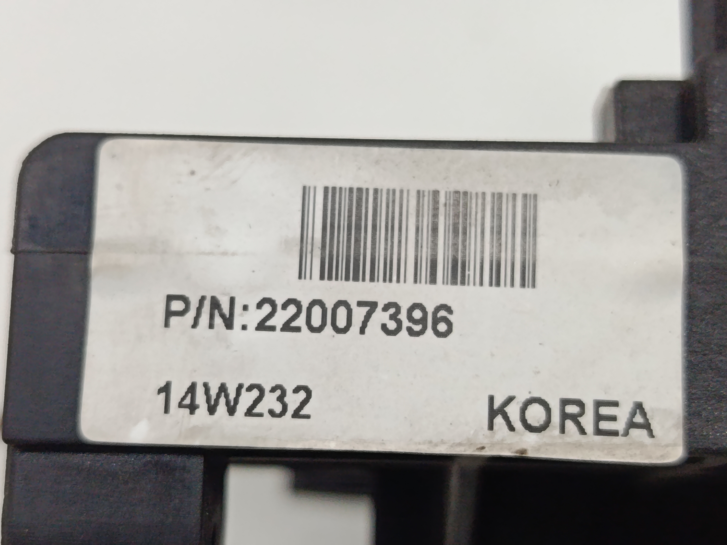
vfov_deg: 26.1
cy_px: 272
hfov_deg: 34.3
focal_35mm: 56
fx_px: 1176
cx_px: 364
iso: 635
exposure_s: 1/50
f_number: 1.7
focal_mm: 5.24
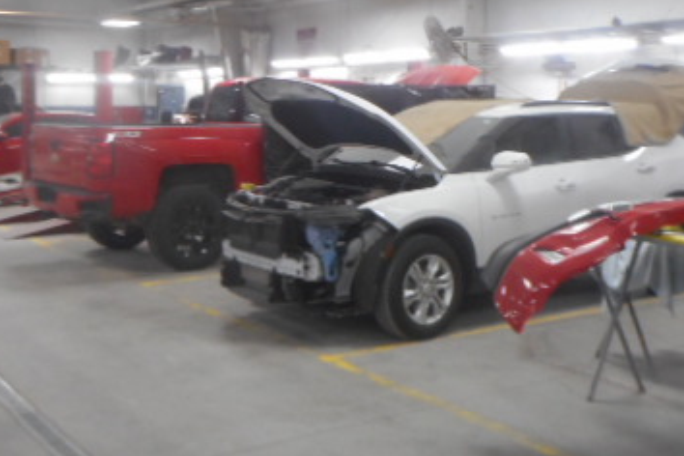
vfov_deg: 28.4
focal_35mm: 47
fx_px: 893
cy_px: 149
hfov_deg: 41.8
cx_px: 282
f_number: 3.7
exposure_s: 1/30
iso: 320
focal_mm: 4.5
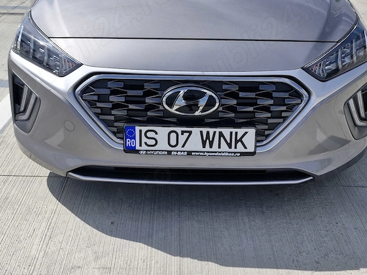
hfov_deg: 42.1
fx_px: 477
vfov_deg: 31.3
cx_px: 179
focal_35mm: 45
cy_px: 52
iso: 50
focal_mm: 5.54
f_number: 1.8
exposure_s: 1/2904
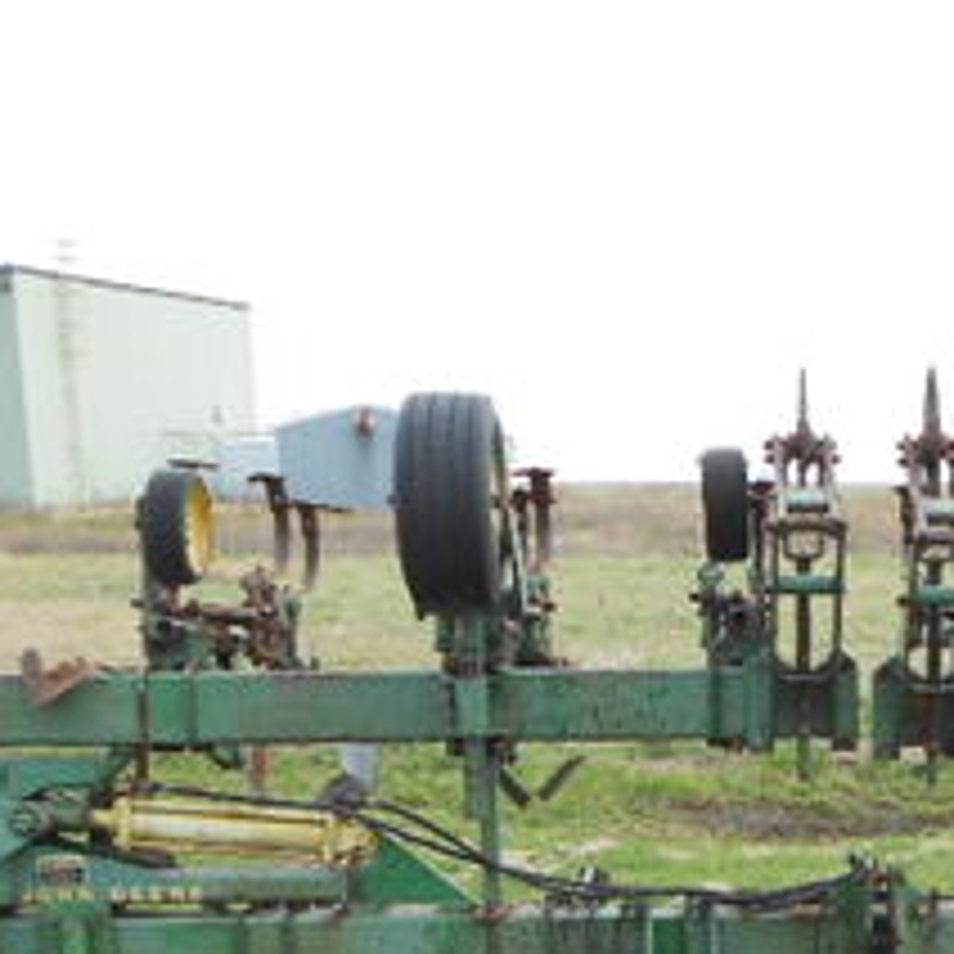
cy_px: 891
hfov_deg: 28.2
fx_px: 1840
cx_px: 814
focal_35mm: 59
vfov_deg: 27.8
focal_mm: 4.6
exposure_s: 1/160
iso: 80
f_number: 3.2
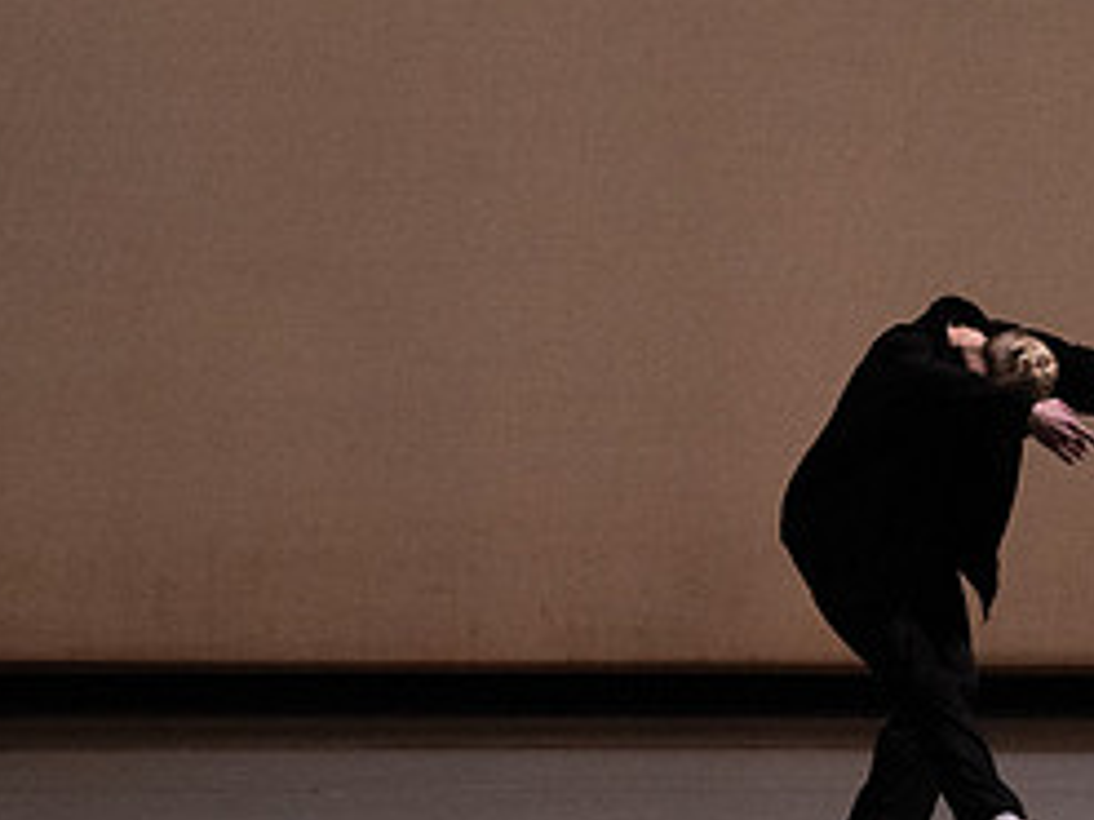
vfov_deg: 3.6
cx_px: 753
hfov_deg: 4.8
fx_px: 12983
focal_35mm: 411
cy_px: 135
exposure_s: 1/500
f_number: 6.3
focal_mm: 182
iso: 12800
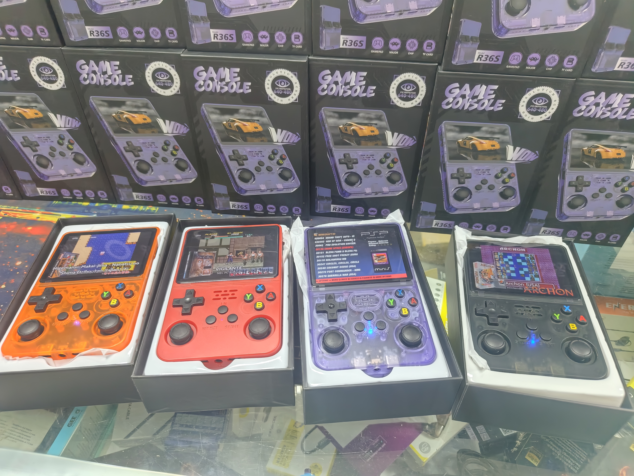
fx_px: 421
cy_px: 238
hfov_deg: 73.9
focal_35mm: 23
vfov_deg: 58.9
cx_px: 317
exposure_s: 1/50
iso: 243
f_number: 1.8
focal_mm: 5.56
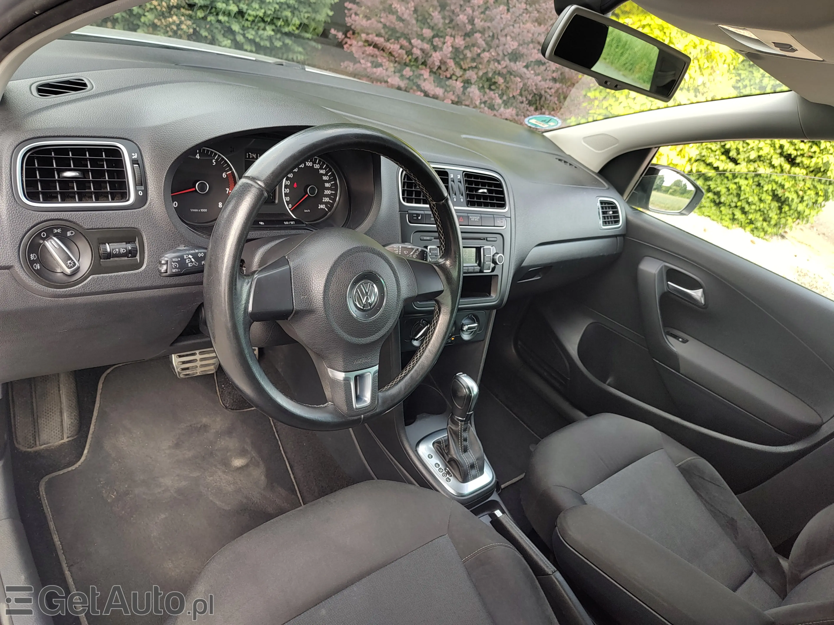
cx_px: 417
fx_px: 554
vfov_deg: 58.9
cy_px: 312
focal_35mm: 23
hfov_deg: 73.9
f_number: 1.8
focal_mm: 5.56
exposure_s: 1/100
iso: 100
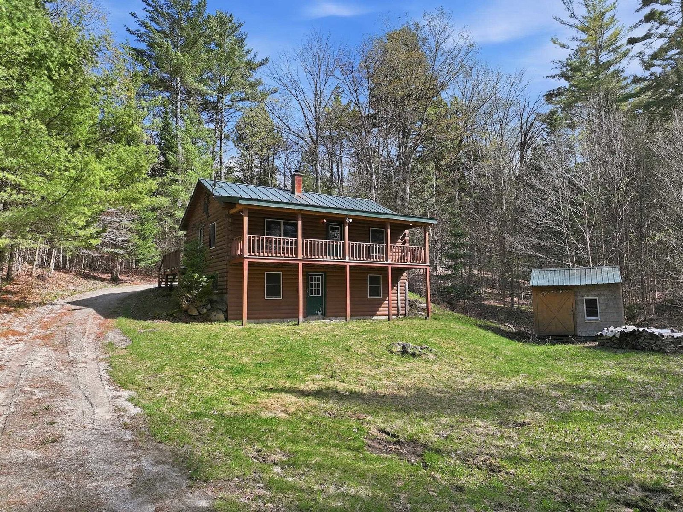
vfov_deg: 56.8
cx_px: 342
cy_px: 256
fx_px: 474
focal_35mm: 24
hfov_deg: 71.6
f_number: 2.8
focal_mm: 12.3
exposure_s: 1/1600
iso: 170
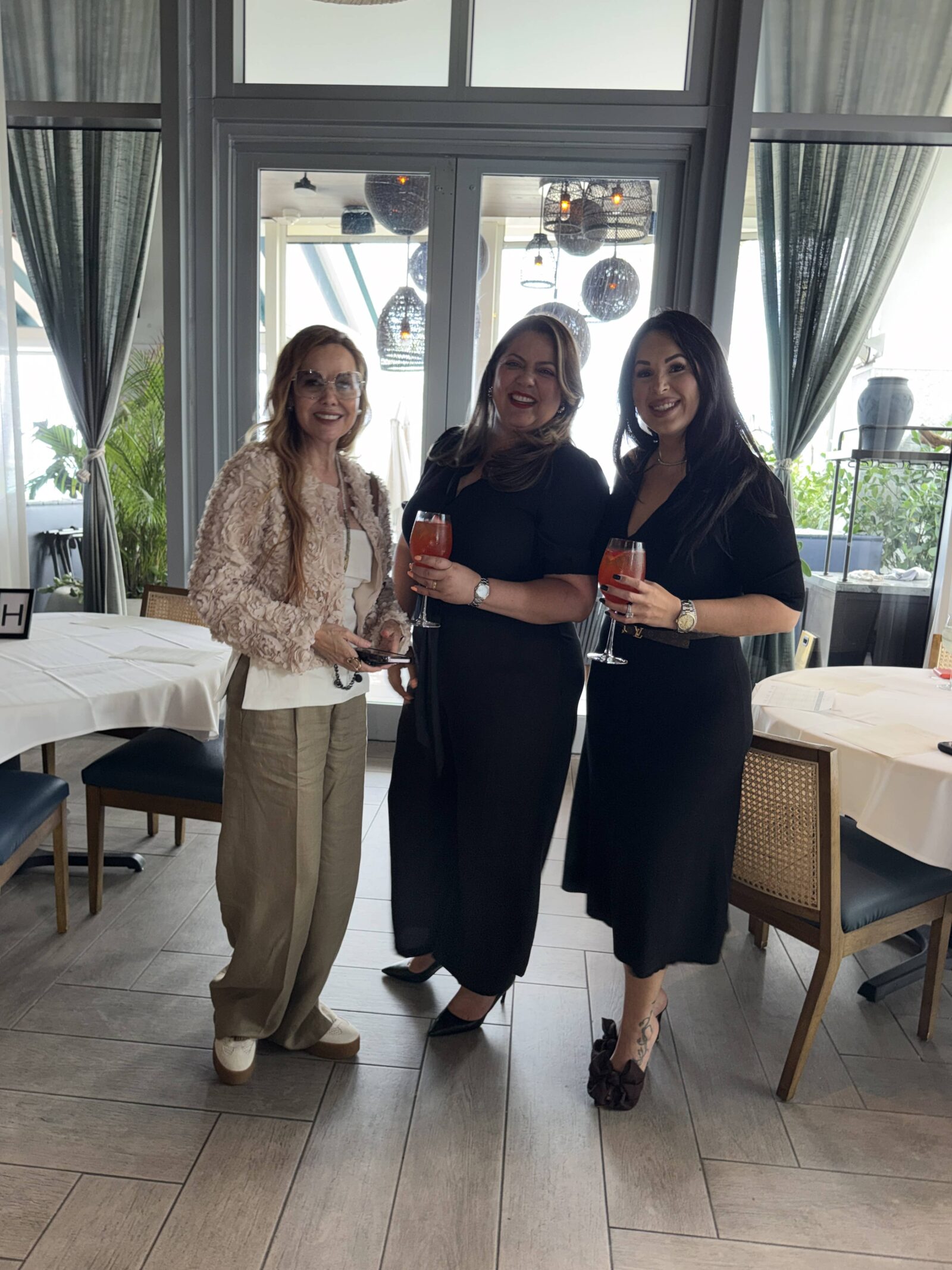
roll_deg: -2.8
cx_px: 476
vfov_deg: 71.6
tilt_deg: -10.8
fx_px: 880
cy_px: 635
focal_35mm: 24
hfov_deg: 56.8
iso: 80
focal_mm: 6.76
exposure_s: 1/20
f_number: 1.78
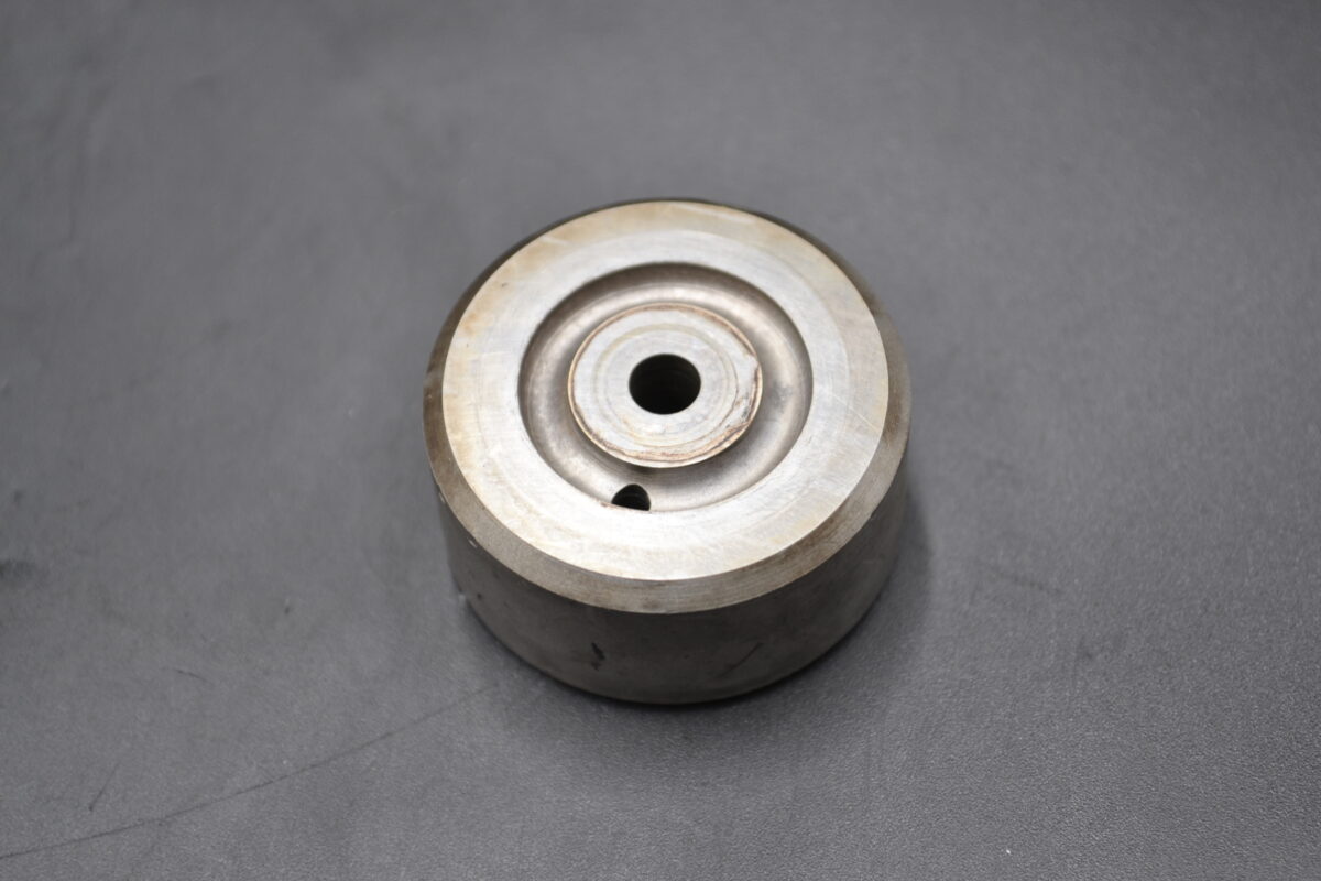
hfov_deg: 24.6
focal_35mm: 82
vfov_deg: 16.6
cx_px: 660
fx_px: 3027
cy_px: 440
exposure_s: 1/30
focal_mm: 55
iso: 400
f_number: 5.6
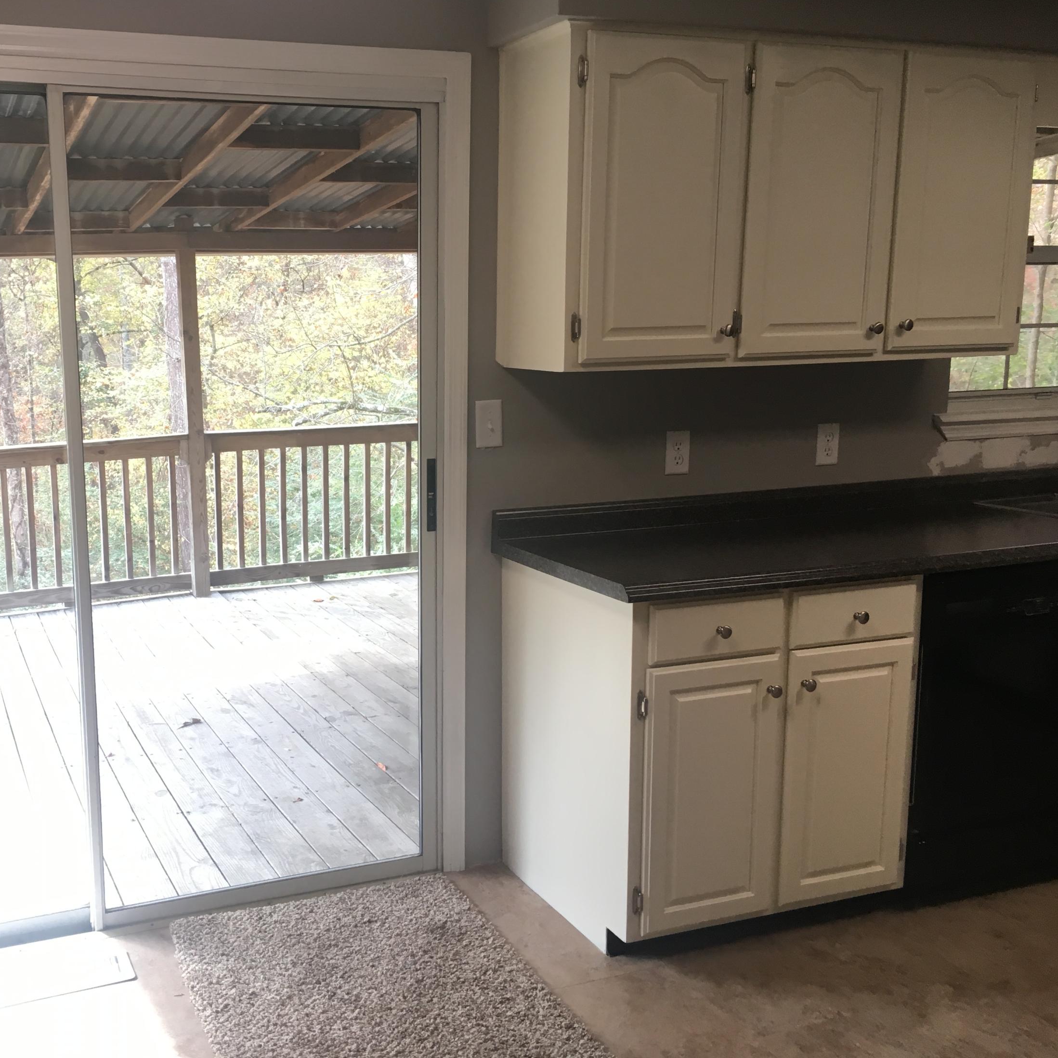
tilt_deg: -10.3
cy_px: 529
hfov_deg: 46.4
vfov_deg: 47.2
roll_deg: -0.2
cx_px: 349
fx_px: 1210
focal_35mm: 35
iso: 25
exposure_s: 1/30
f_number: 2.2
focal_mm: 4.15
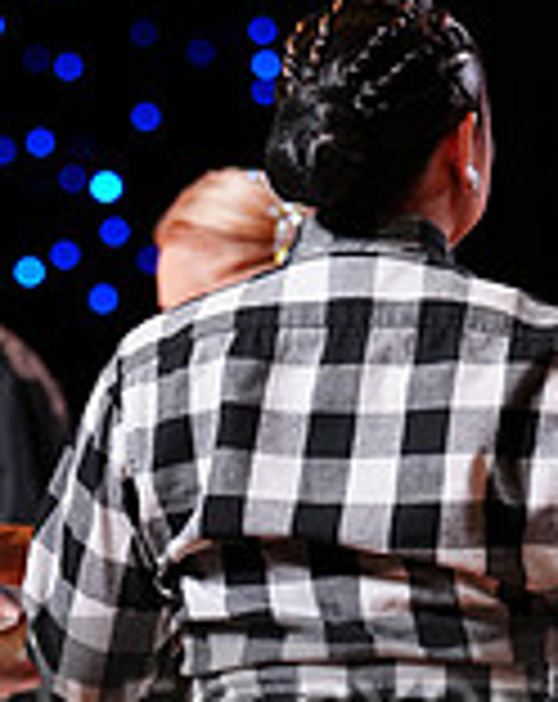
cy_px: 770
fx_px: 6238
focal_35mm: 301
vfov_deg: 6.4
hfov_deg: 5.1
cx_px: 65
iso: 1250
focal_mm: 86
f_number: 2.8
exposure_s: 1/400
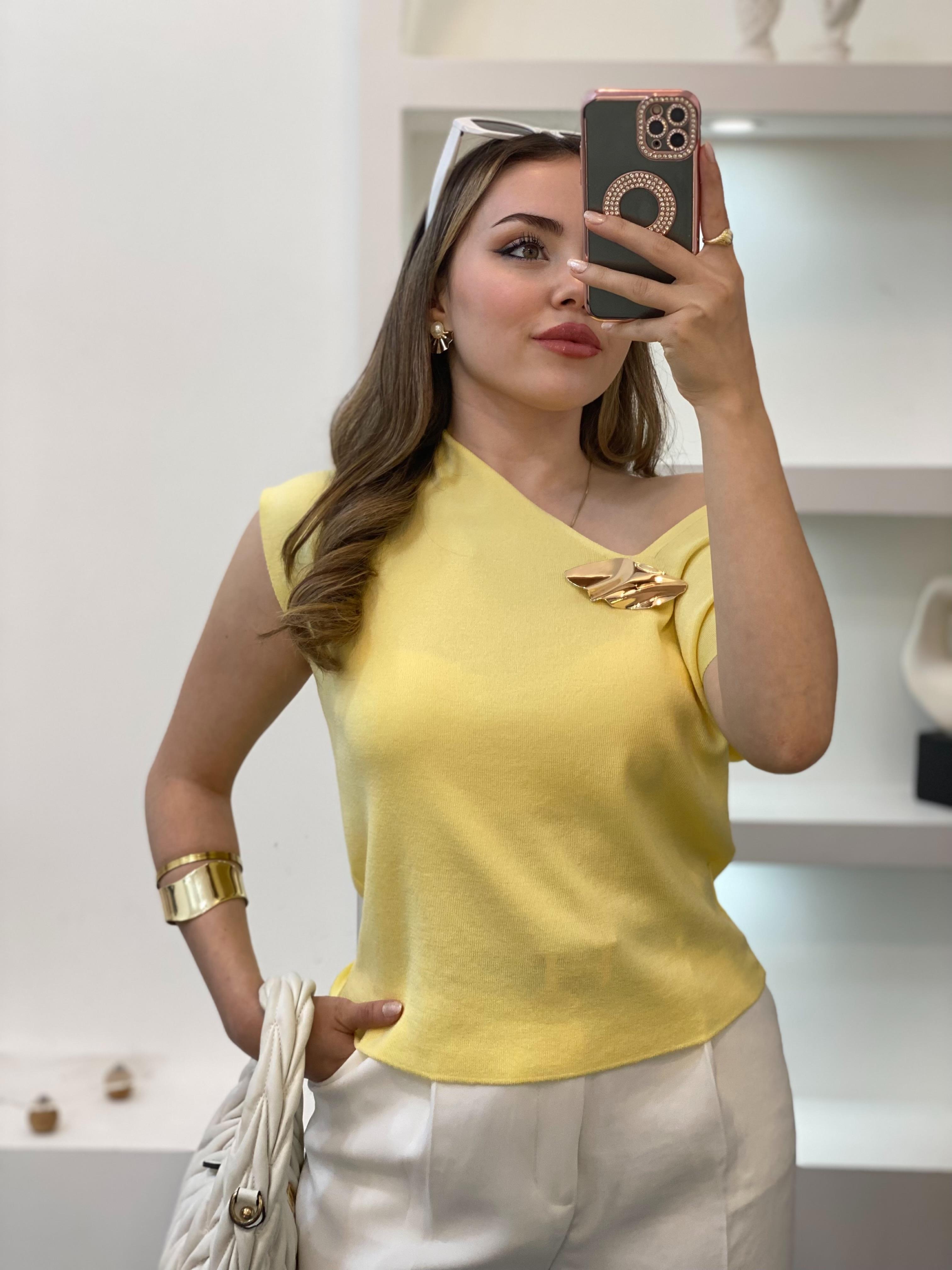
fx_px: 1907
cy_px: 635
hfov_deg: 28.0
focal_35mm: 52
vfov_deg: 36.8
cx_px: 476
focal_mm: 6
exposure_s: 1/100
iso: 64
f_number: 2
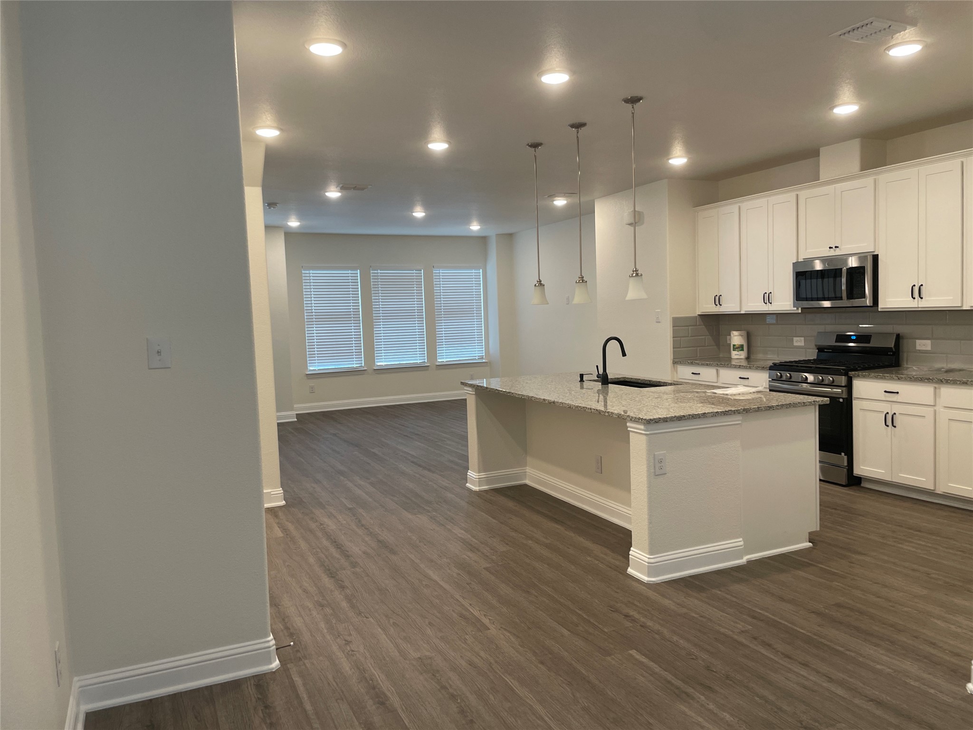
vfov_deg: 53.1
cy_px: 365
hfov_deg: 67.3
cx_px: 486
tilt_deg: -4.6
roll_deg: +2.7
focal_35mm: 26
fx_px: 731
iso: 64
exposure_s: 1/60
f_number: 1.6
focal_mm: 4.2
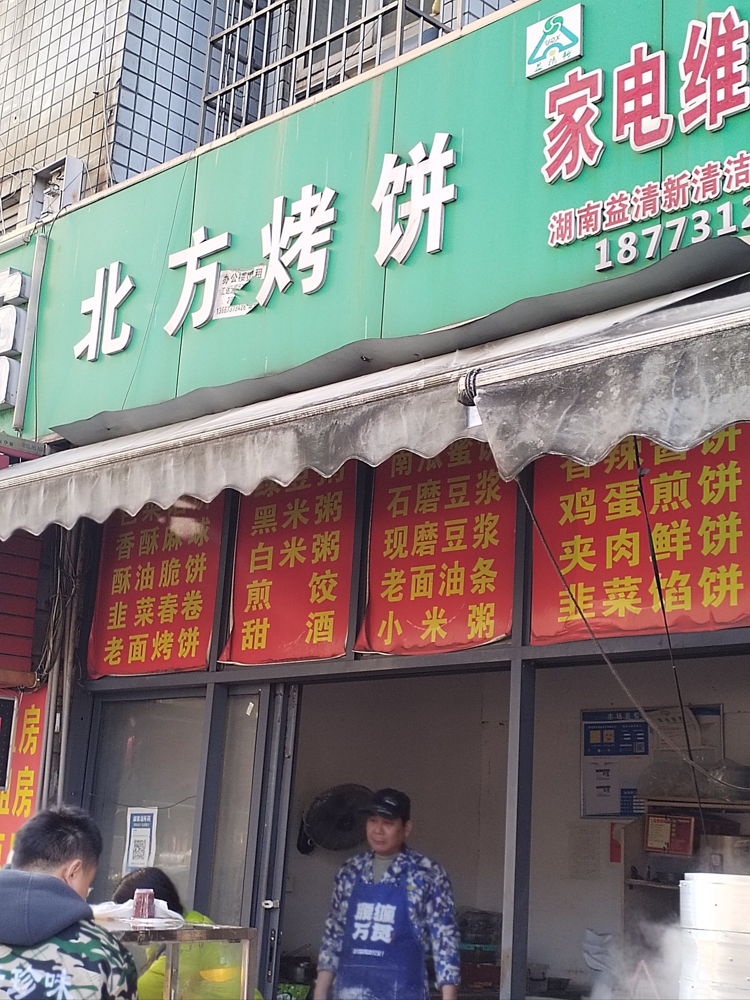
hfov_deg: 28.6
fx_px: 1473
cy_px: 500
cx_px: 375
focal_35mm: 51
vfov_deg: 37.5
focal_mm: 4.75
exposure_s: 1/130
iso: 100
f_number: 1.8
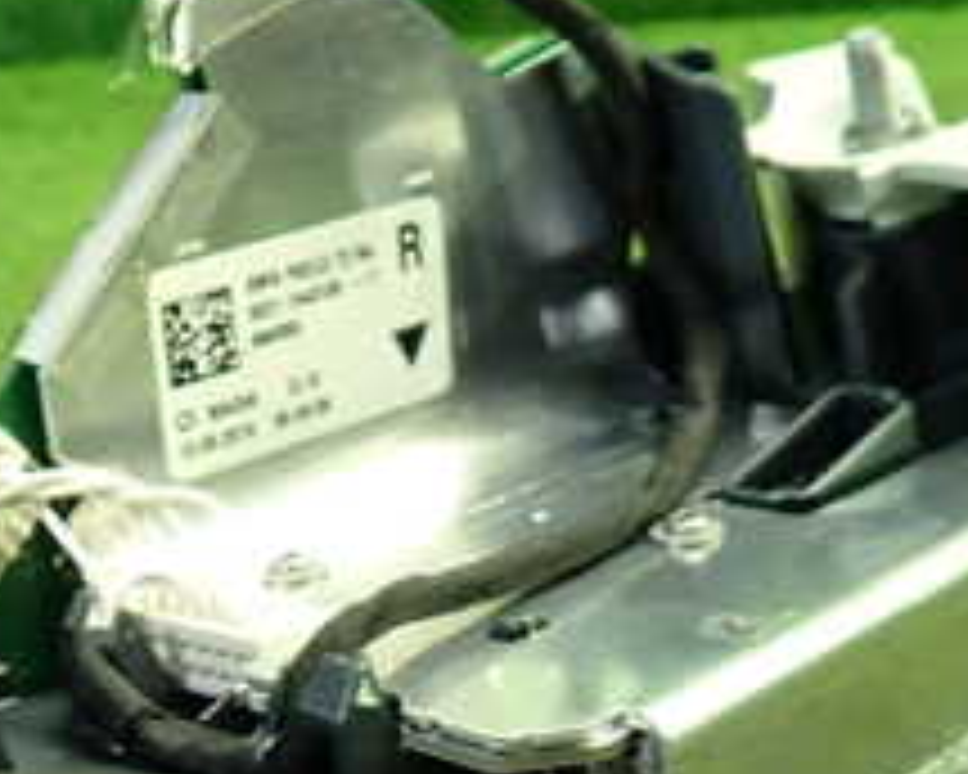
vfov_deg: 21.8
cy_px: 729
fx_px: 1948
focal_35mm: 68
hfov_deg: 27.1
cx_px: 126
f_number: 2
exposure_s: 1/30
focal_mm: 4.5
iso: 250
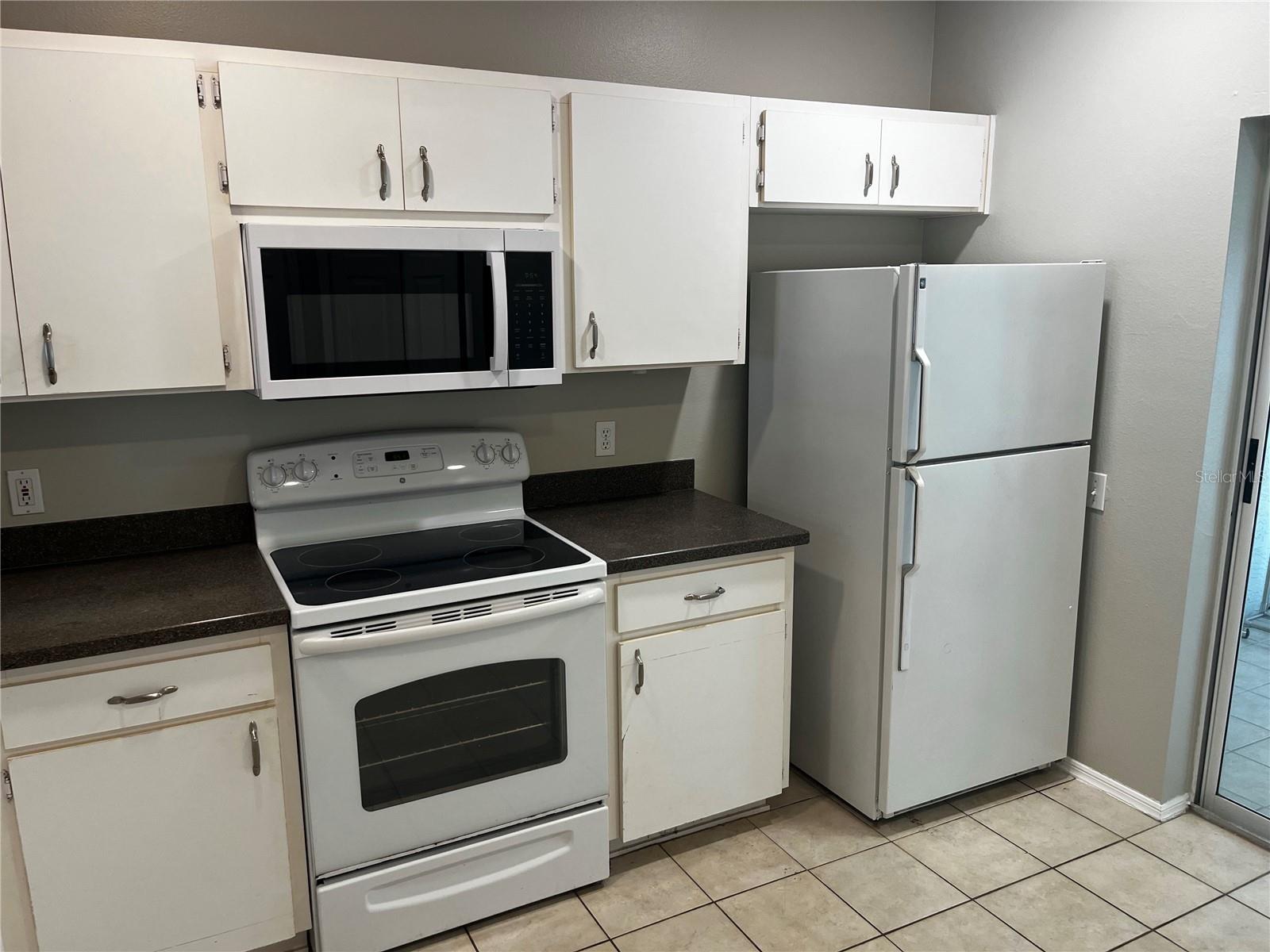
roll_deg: +0.6
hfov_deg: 67.3
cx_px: 635
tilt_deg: -11.2
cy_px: 476
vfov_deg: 53.1
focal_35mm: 26
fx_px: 954
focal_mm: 5.1
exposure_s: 1/60
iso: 80
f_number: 1.6
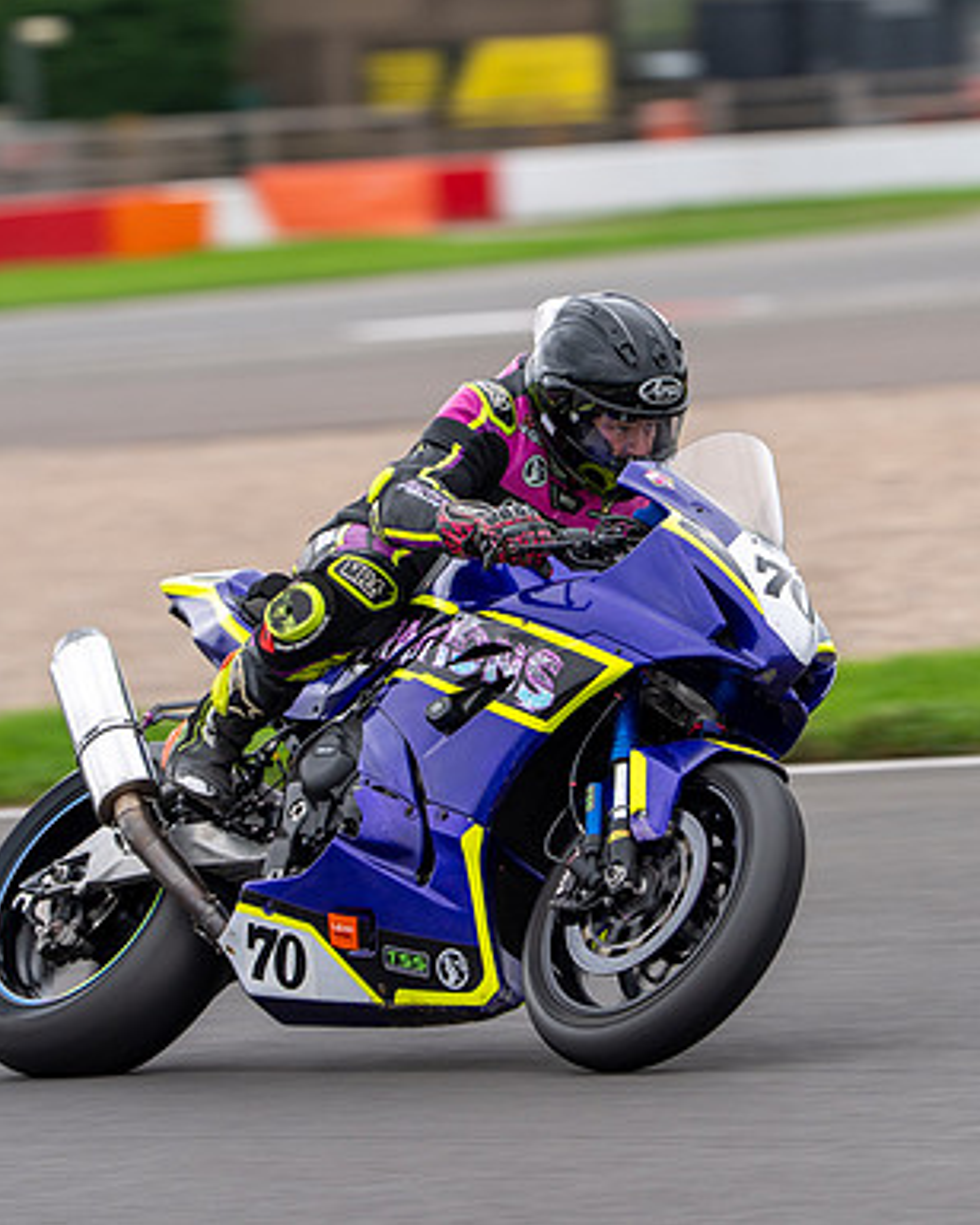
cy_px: 613
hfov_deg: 3.8
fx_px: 14792
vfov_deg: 4.7
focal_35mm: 408
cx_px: 532
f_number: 5.6
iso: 400
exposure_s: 1/400
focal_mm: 288
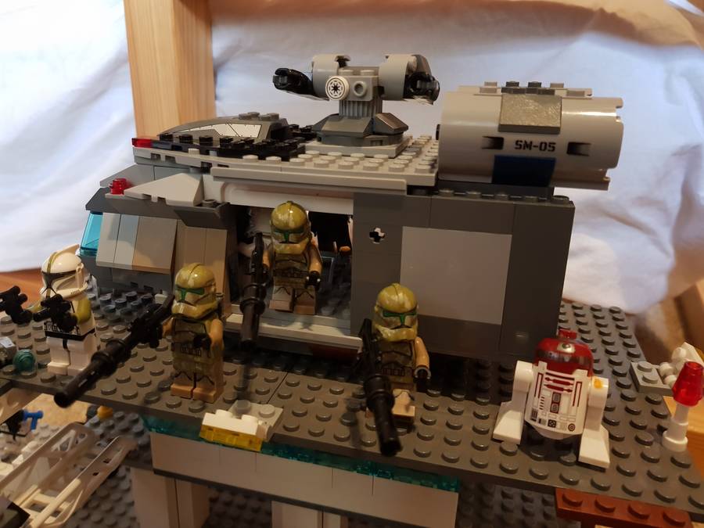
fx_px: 529
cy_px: 264
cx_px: 352
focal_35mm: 26
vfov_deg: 53.1
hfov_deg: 67.3
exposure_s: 1/10
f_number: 1.7
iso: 250
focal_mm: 4.2
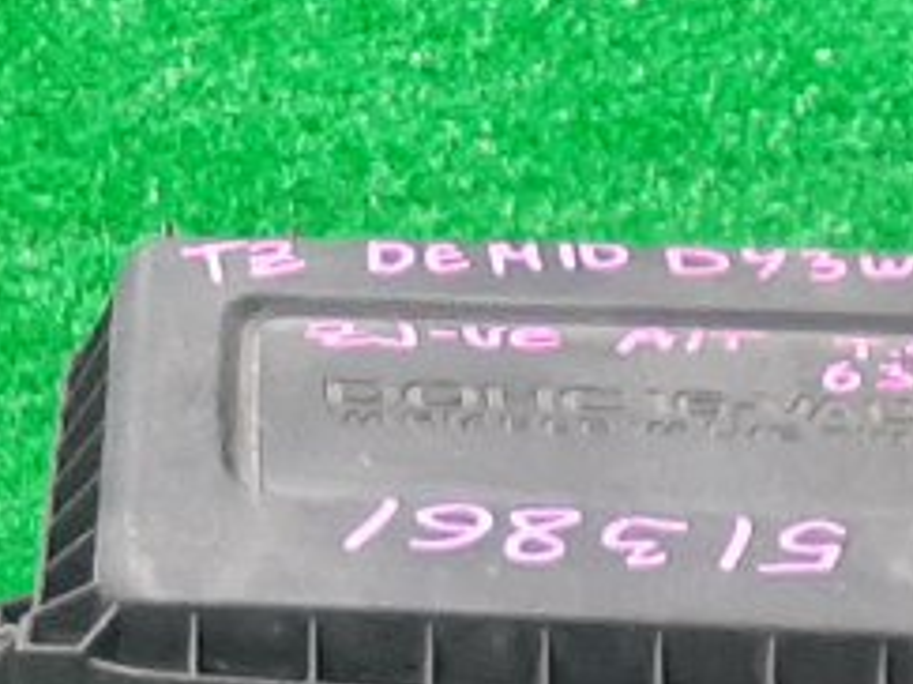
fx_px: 4060
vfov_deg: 8.7
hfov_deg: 12.4
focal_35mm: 154
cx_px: 1236
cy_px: 1699
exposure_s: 1/33
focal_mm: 3.93
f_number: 1.7
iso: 203
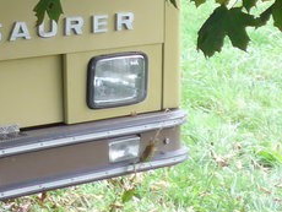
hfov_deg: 11.8
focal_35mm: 151
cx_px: -267
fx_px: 1231
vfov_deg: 9.4
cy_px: -174
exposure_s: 1/100
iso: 80
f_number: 2
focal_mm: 6
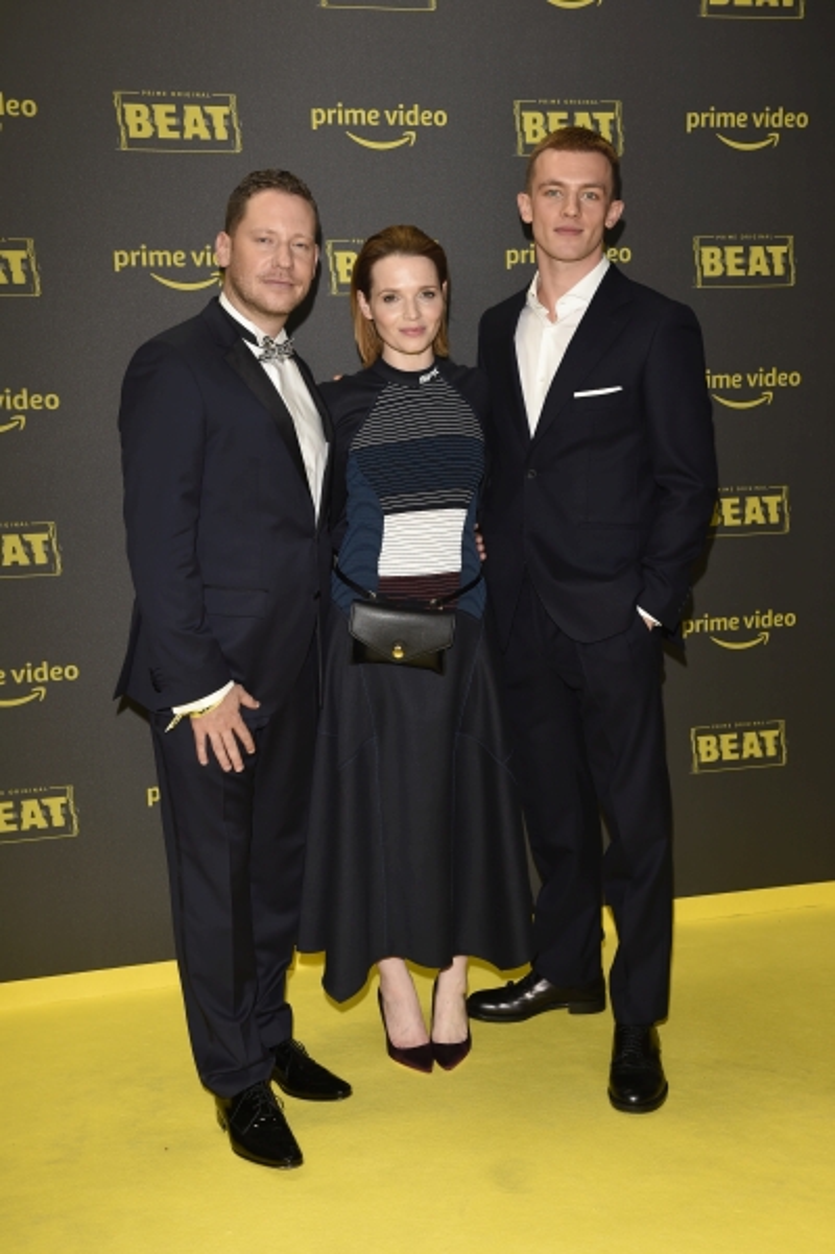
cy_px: 627
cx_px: 418
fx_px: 1672
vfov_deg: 41.1
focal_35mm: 48
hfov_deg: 28.0
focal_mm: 48
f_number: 5.6
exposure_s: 1/160
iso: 400
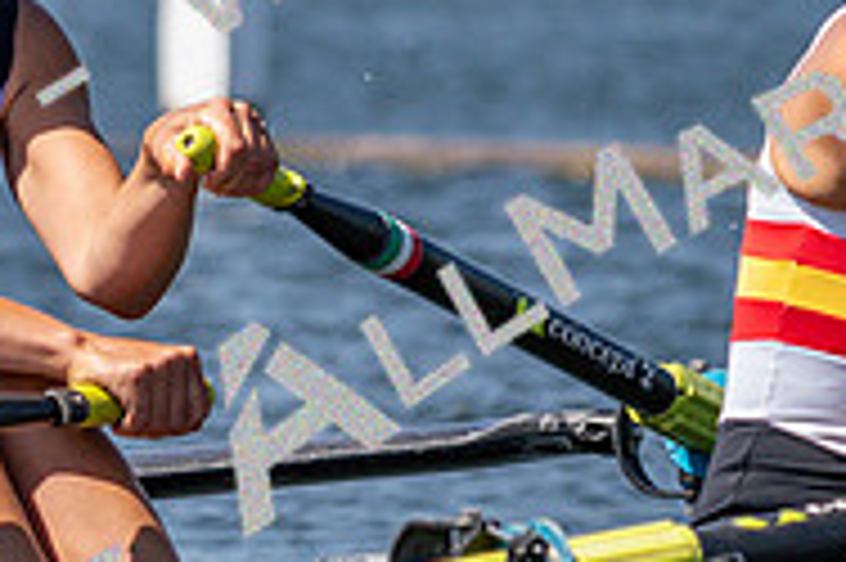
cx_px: -166
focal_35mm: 617
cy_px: 110
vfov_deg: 2.2
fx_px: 14487
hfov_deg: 3.3
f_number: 5.6
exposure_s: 1/2000
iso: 250
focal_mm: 200
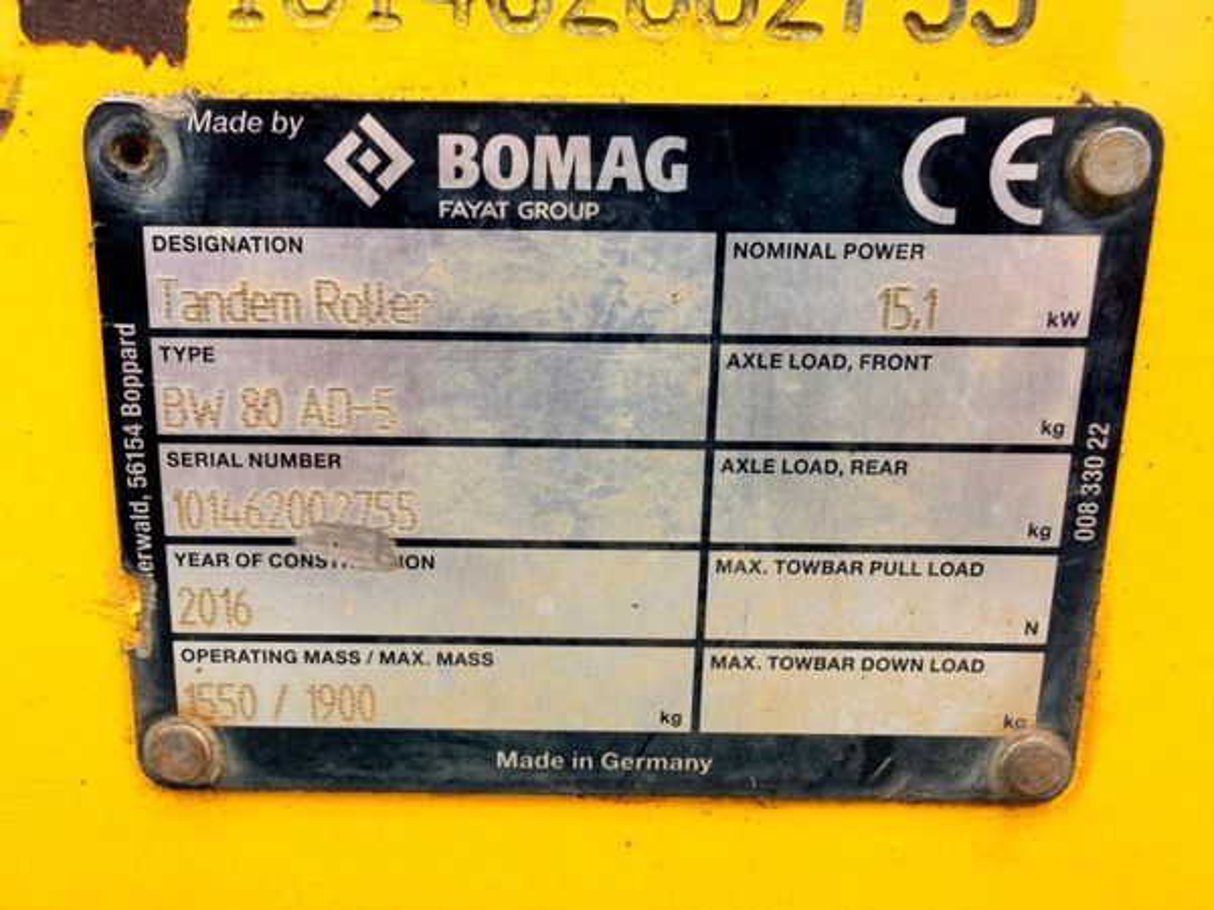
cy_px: 455
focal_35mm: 24
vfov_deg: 56.8
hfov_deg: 71.6
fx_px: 842
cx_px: 607
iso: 40
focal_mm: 2.22
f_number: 2.2
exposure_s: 1/142
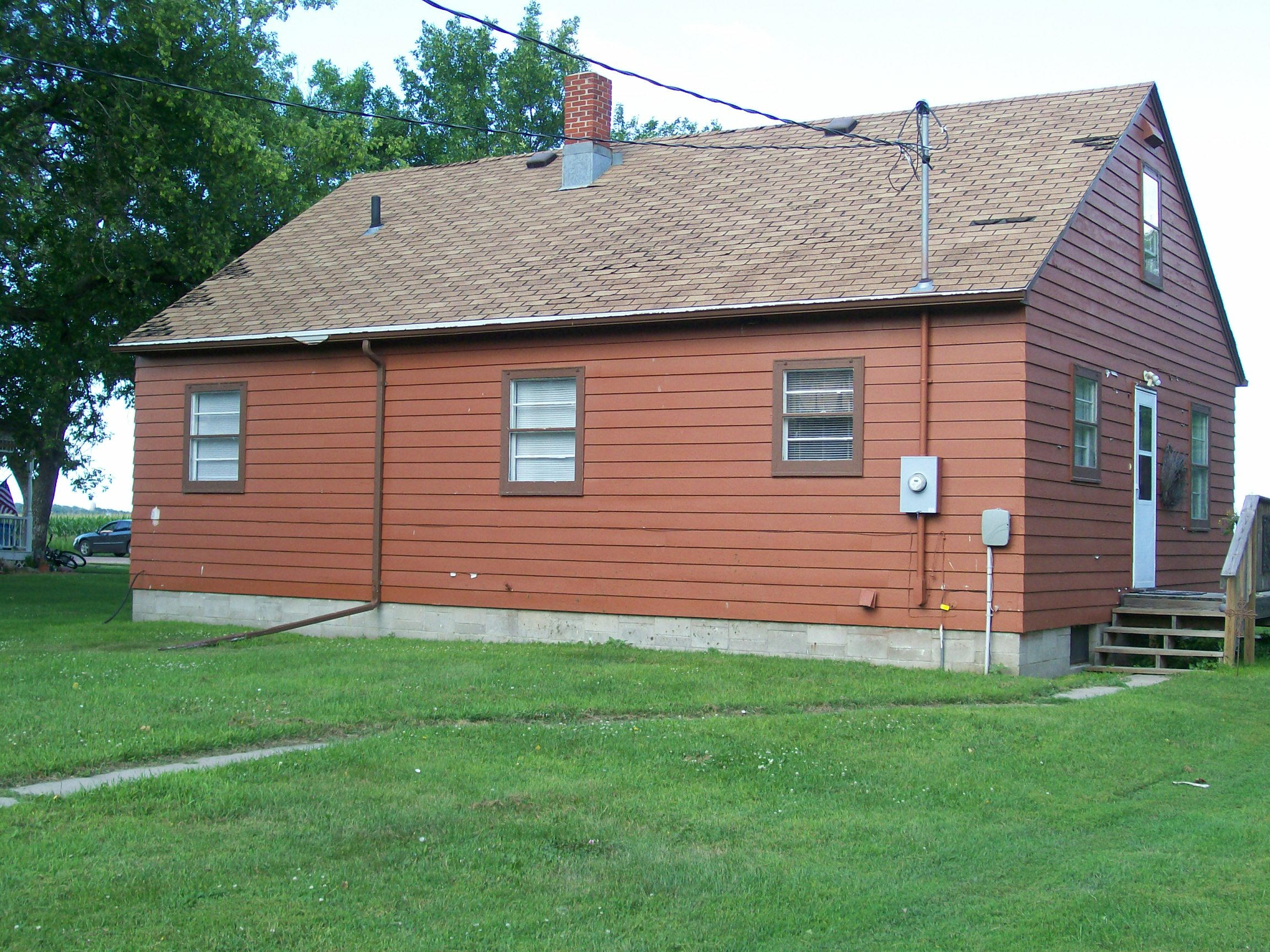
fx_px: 1651
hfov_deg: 42.1
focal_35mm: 45
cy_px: 476
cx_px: 635
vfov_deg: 32.2
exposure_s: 1/234
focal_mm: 7.6
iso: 80
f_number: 3
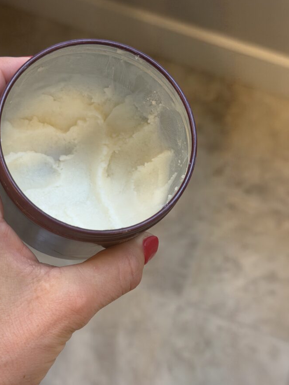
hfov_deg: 26.1
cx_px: 136
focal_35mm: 56
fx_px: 624
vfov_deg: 34.3
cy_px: 221
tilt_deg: -82.2
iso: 50
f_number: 1.78
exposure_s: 1/60
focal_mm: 6.76
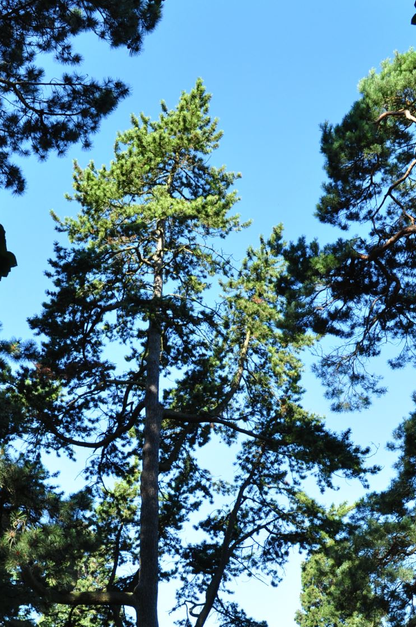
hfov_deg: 21.5
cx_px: 171
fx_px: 1095
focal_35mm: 63
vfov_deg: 31.0
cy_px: 517
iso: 200
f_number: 11
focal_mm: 22
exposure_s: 1/100
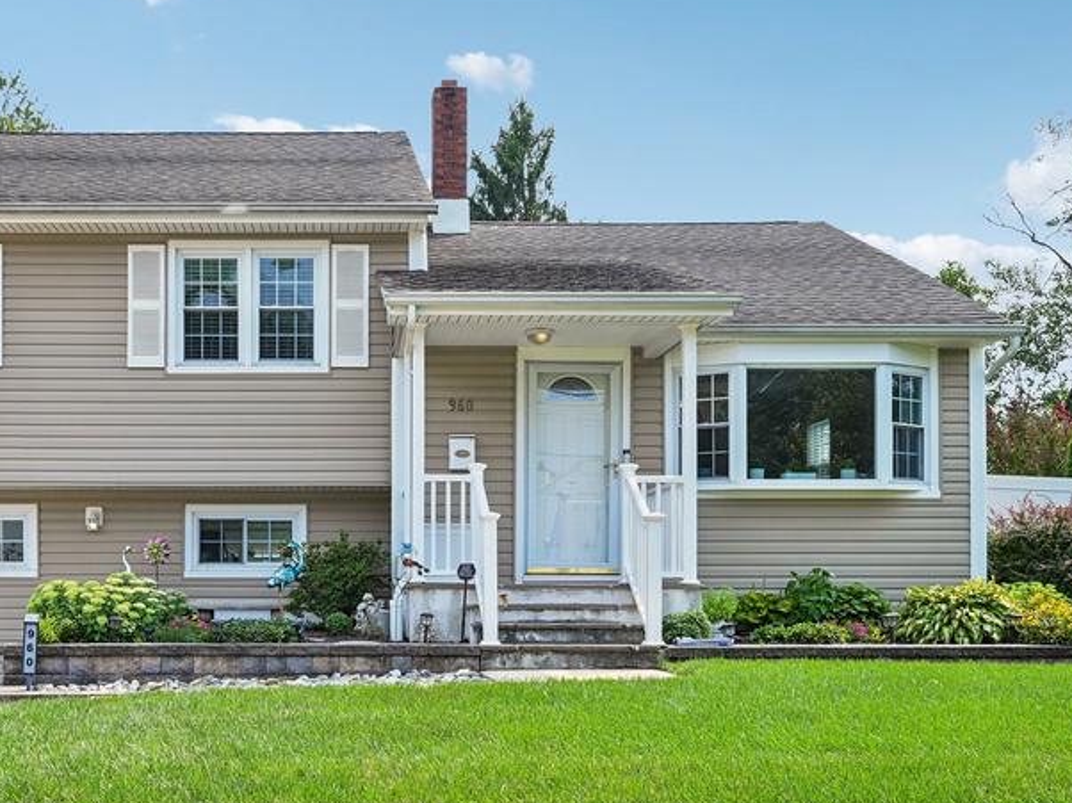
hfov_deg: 50.1
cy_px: 268
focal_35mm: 36
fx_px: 1114
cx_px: 328
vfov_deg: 39.2
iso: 800
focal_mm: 22
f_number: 8
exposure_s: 1/500
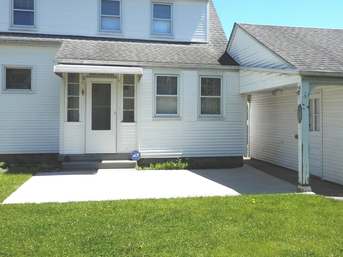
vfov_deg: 40.6
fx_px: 347
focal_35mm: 35
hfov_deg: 52.6
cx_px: 184
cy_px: 113
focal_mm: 4.5
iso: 80
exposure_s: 1/160
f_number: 8.7
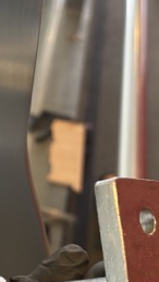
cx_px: 3
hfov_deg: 16.9
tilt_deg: -41.2
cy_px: 134
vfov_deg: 30.1
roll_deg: -3.7
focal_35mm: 70
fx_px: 524
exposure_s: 1/50
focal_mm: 5.96
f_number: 1.6
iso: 400
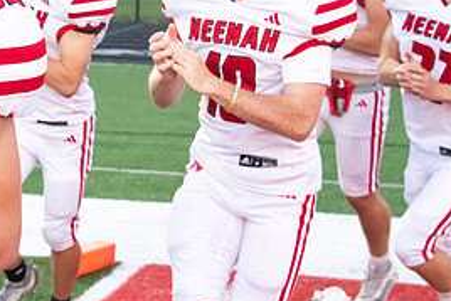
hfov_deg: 13.8
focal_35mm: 147
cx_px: 25
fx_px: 1842
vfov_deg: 9.3
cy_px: 93
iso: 10000
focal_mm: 68
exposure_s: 1/640
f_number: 7.1
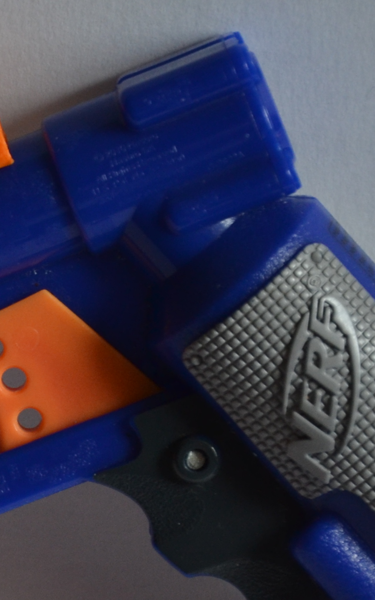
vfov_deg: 5.9
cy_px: 355
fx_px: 5838
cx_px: -283
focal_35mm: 357
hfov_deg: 3.7
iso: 400
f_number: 5.3
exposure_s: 1/320
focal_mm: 70
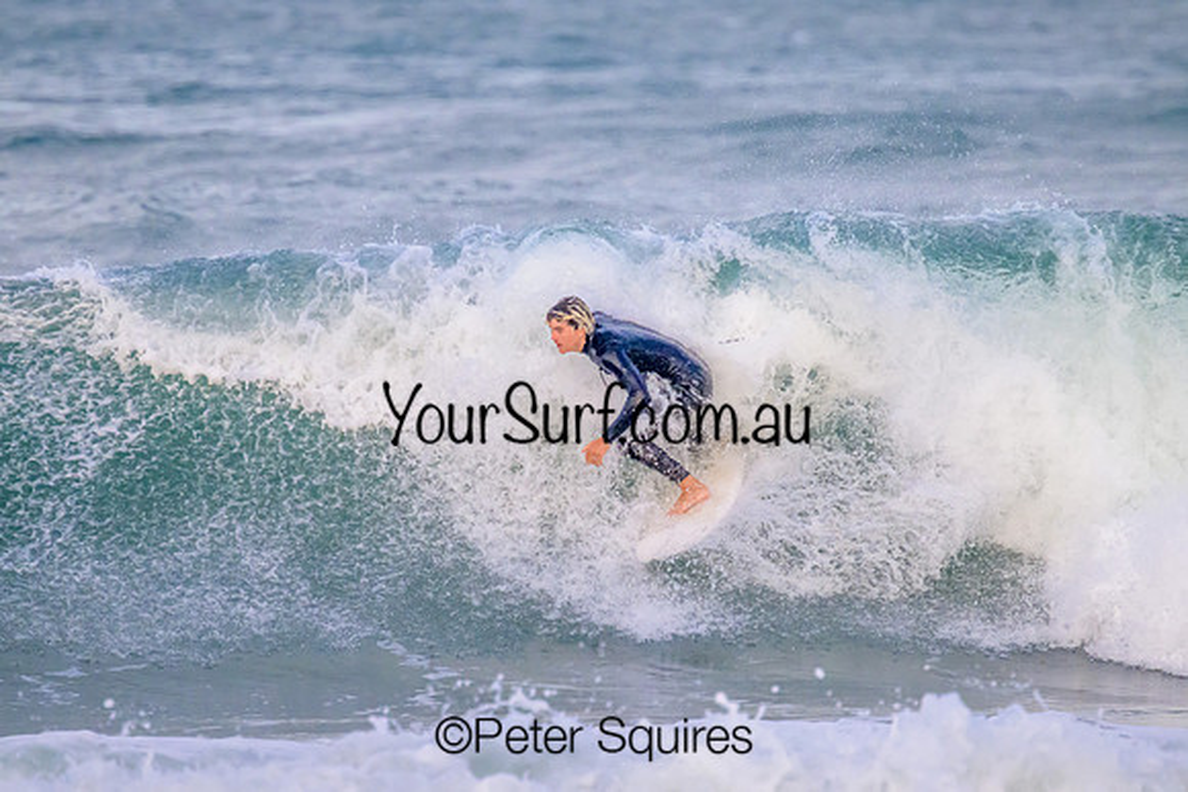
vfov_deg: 1.6
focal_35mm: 835
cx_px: 594
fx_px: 27572
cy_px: 396
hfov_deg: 2.5
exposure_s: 1/2000
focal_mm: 800
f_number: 11
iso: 4000
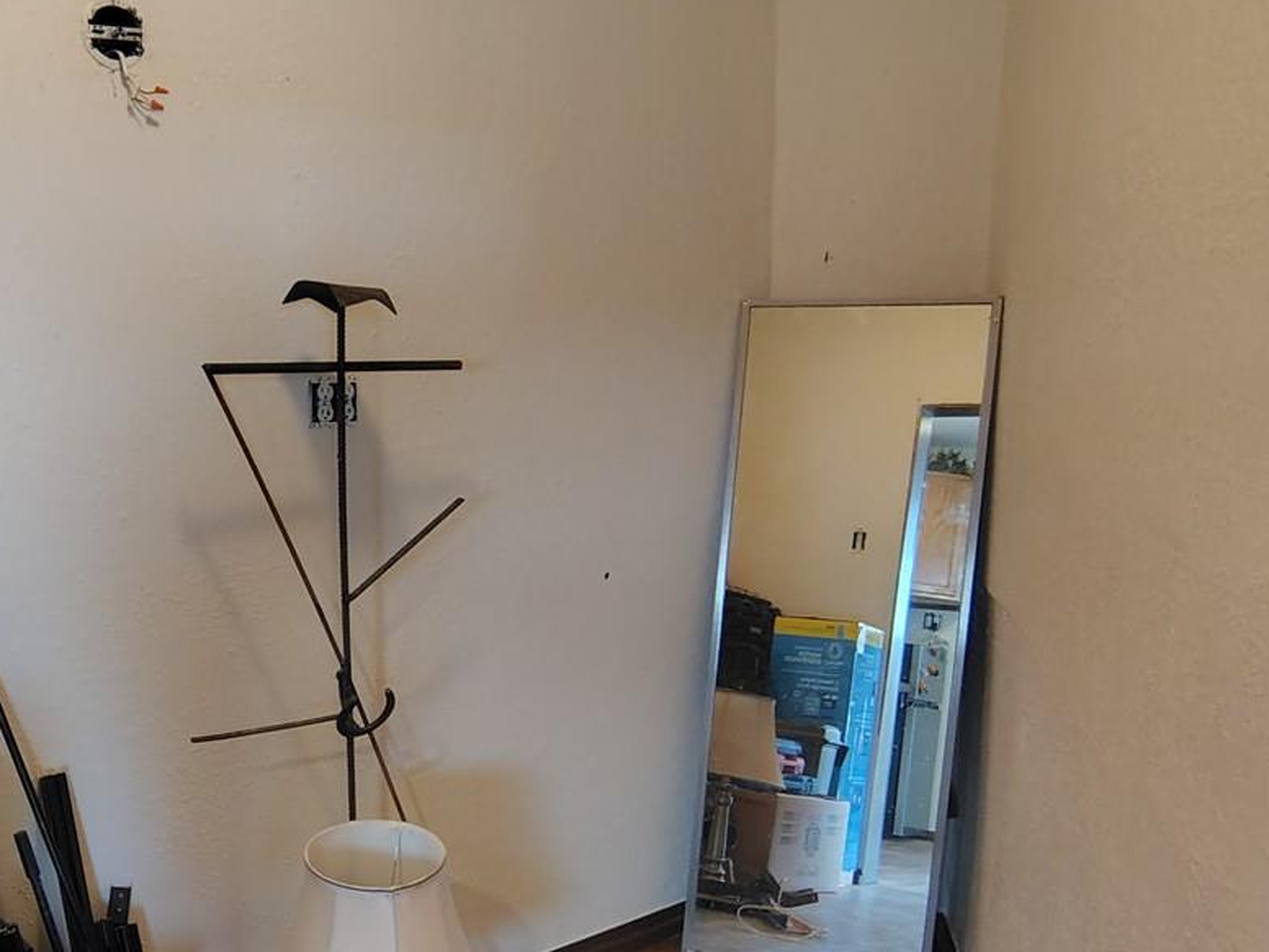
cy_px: 573
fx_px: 1210
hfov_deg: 53.2
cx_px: 337
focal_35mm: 33
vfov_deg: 42.7
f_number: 2.2
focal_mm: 2.13
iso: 604
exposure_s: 1/24
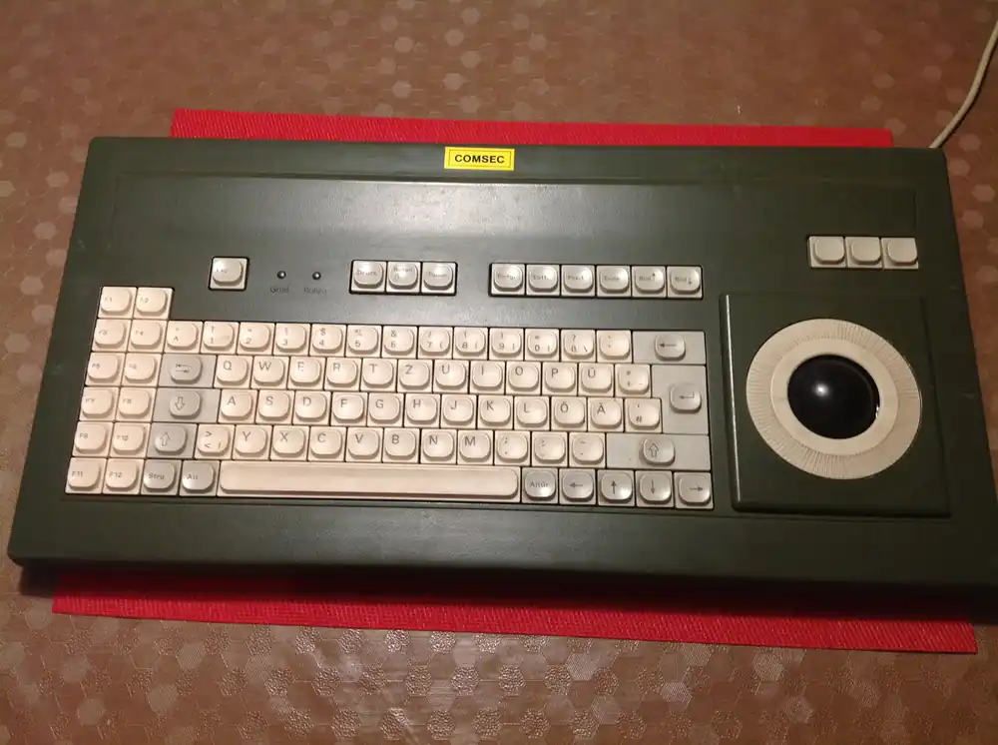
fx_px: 1007
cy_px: 372
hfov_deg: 52.7
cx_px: 499
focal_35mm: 35
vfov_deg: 40.6
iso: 100
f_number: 2.4
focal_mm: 4.28
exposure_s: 1/15
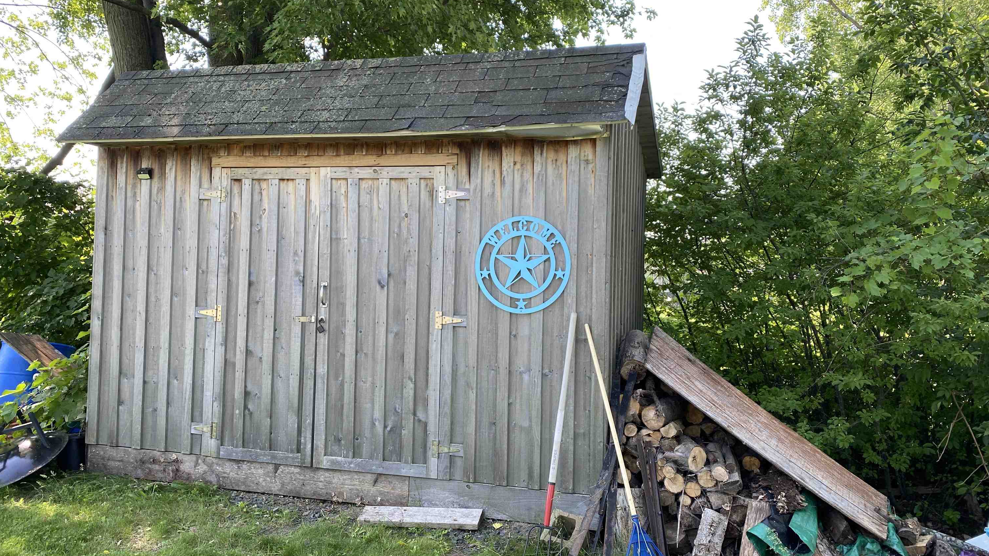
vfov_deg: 40.2
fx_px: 760
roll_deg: -3.5
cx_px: 500
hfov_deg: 66.1
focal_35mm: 29
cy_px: 274
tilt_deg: +3.2
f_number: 1.8
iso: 32
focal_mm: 4.25
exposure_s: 1/212
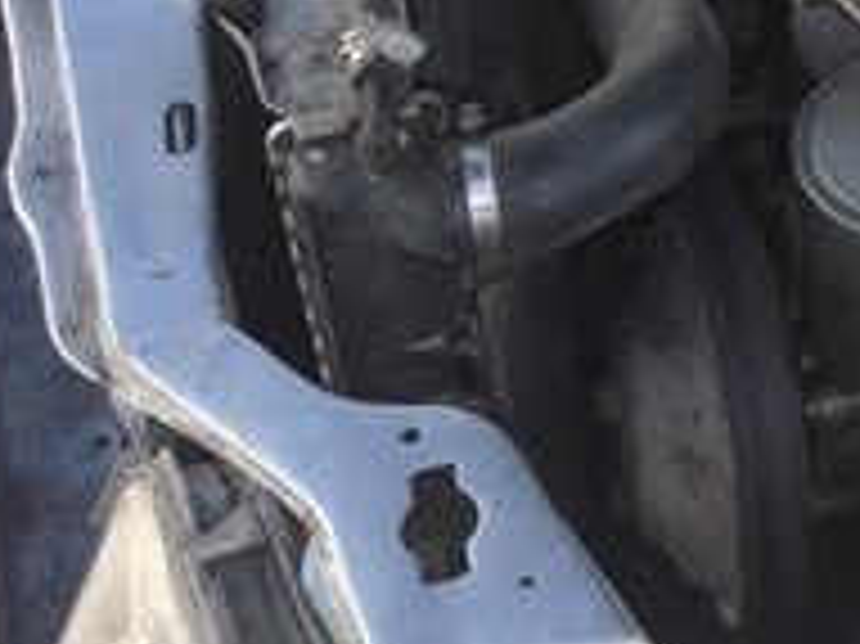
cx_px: 1279
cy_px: -151
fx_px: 2408
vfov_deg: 14.7
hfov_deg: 18.1
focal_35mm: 97
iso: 40
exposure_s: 1/179
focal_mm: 3.7
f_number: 1.9
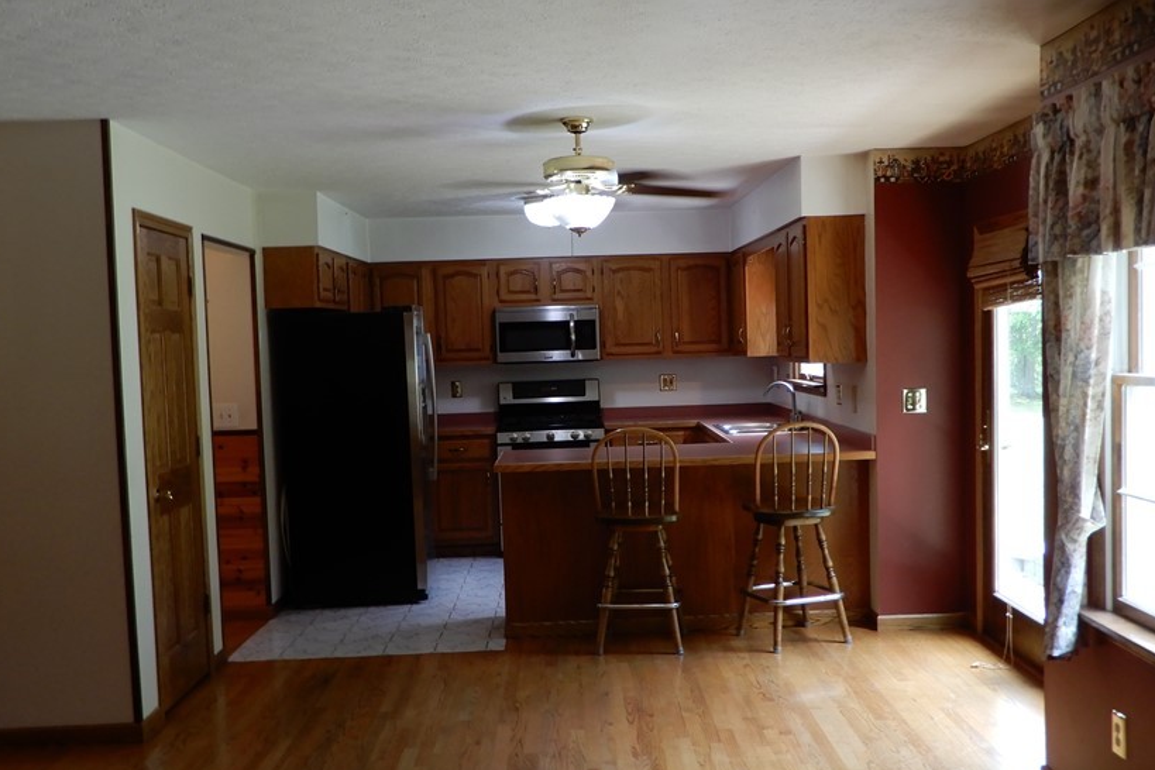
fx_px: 1251
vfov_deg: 34.2
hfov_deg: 49.5
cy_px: 405
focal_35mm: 39
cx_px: 616
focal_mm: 5.4
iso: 180
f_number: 3.5
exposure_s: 1/30
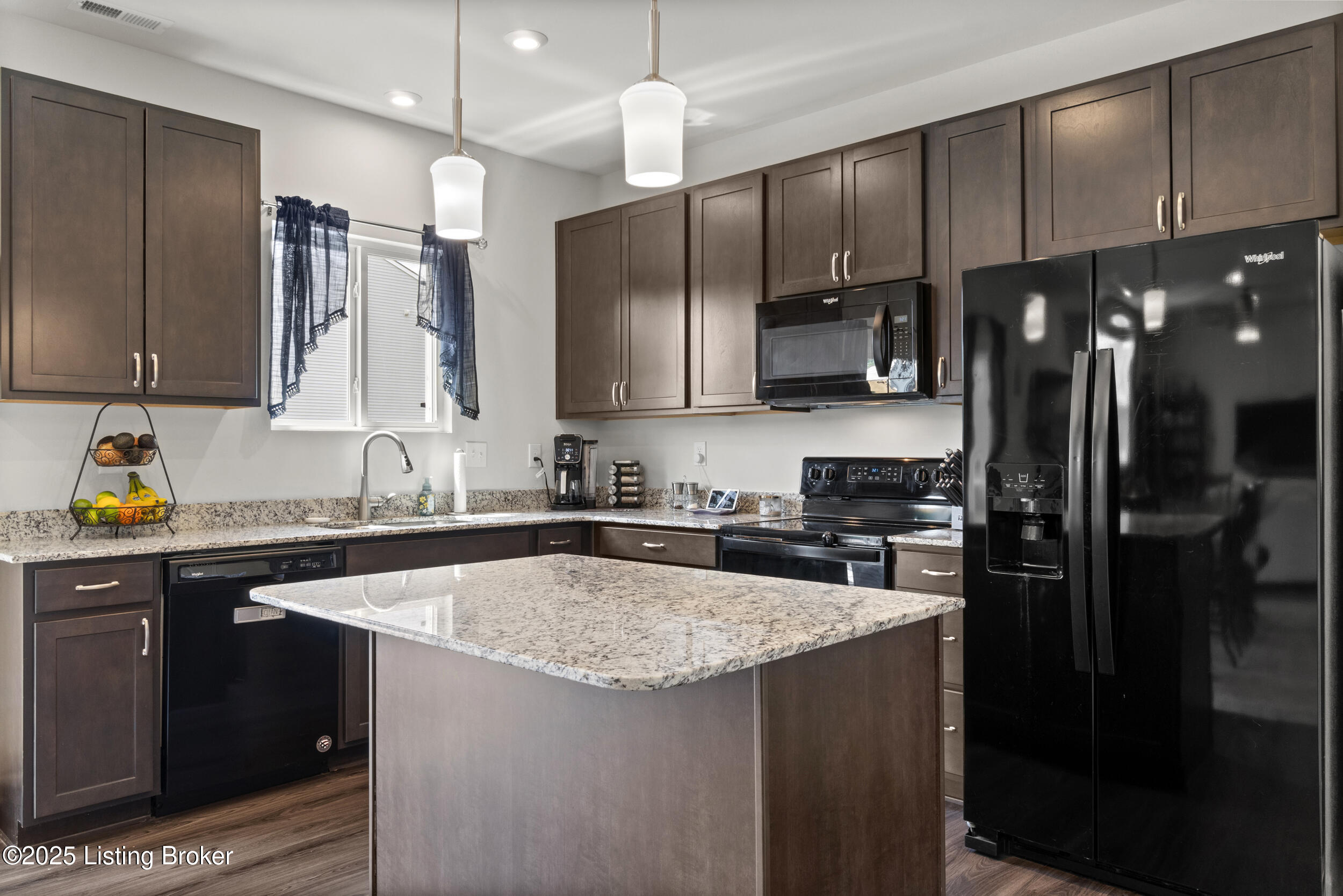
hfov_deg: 73.7
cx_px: 672
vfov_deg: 53.1
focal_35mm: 24
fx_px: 895
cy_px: 448
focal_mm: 16
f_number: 9
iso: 400
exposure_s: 1/3
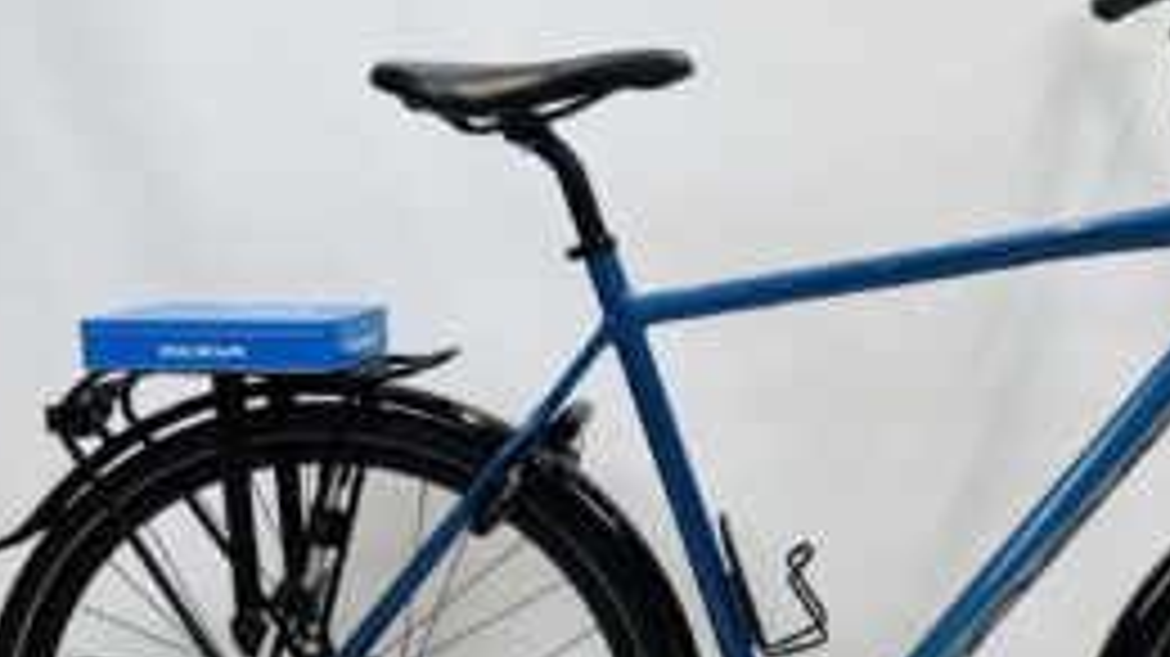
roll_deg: -1.6
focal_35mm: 49
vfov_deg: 24.3
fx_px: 1520
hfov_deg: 41.0
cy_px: 428
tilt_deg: -6.0
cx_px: 868
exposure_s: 1/100
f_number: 1.8
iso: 50
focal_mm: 4.25
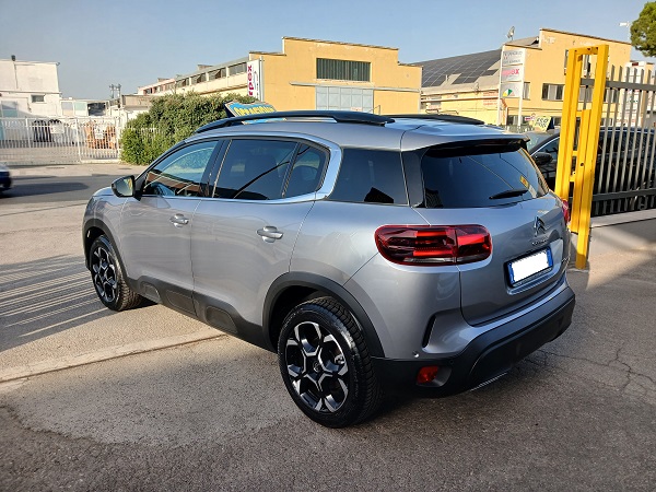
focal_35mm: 27
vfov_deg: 51.4
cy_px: 246
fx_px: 512
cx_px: 328
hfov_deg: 65.3
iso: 20
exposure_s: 1/258
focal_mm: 3.98
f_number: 1.8
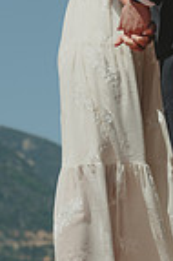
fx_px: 2500
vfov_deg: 5.9
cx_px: 66
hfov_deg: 4.0
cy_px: -64
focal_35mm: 346
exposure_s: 1/800
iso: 100
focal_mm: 110
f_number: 6.3
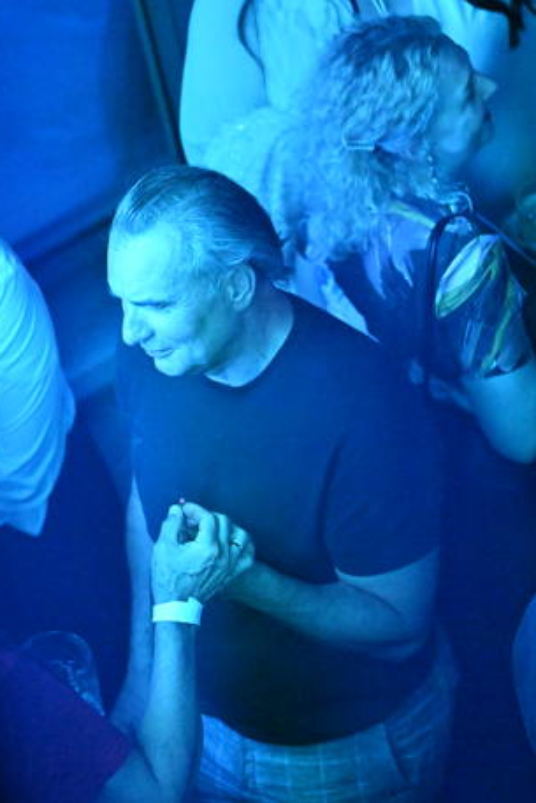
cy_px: 402
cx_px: 160
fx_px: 6739
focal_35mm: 302
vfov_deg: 6.8
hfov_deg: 4.6
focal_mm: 200
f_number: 2.8
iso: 32000
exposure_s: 1/200
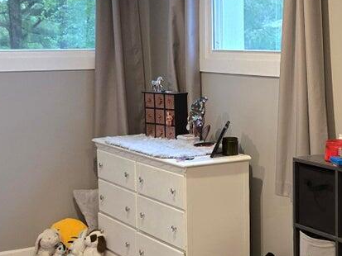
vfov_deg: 19.4
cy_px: 146
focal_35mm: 76
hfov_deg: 25.2
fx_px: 751
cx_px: 275
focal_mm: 5.4
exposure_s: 1/120
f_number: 1.8
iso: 640
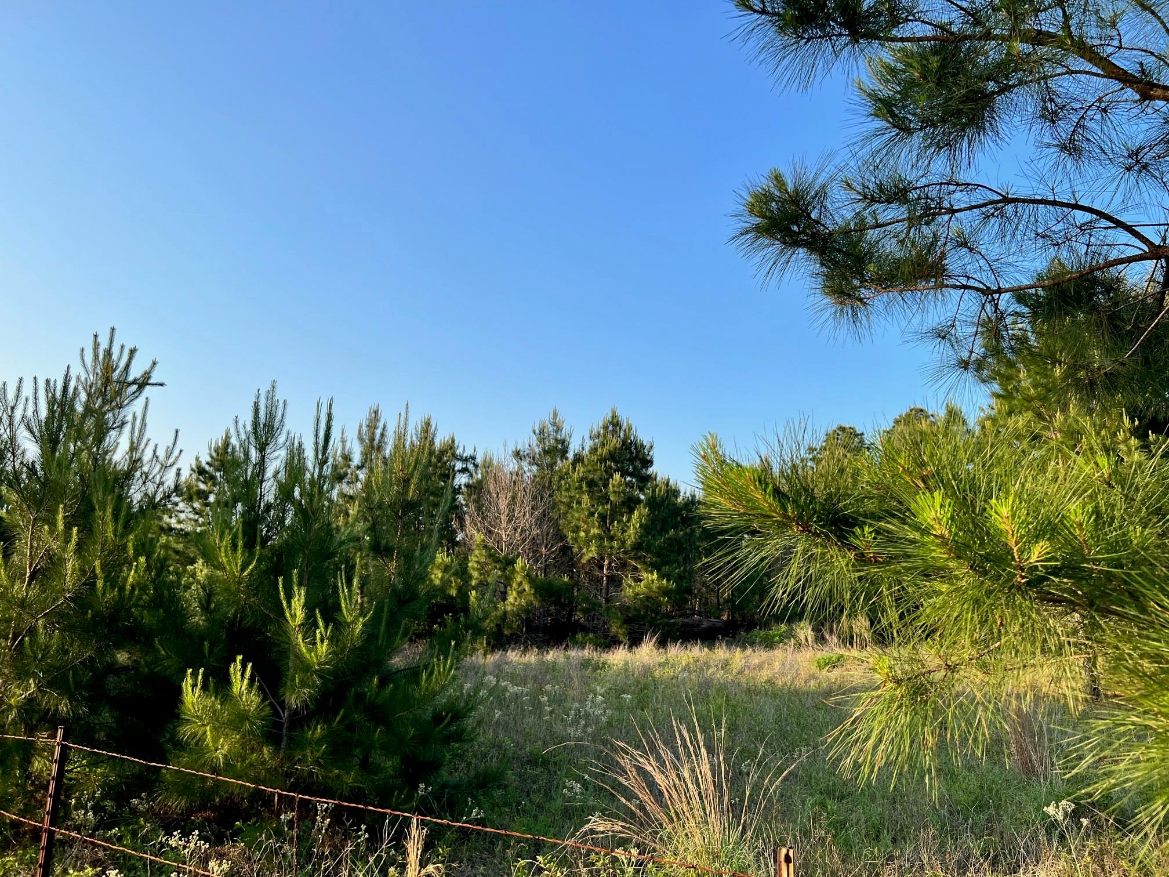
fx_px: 878
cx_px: 584
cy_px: 438
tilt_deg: +10.5
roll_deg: -3.2
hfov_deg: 67.3
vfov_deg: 53.1
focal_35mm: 26
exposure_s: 1/2045
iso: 50
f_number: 1.5
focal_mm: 5.7
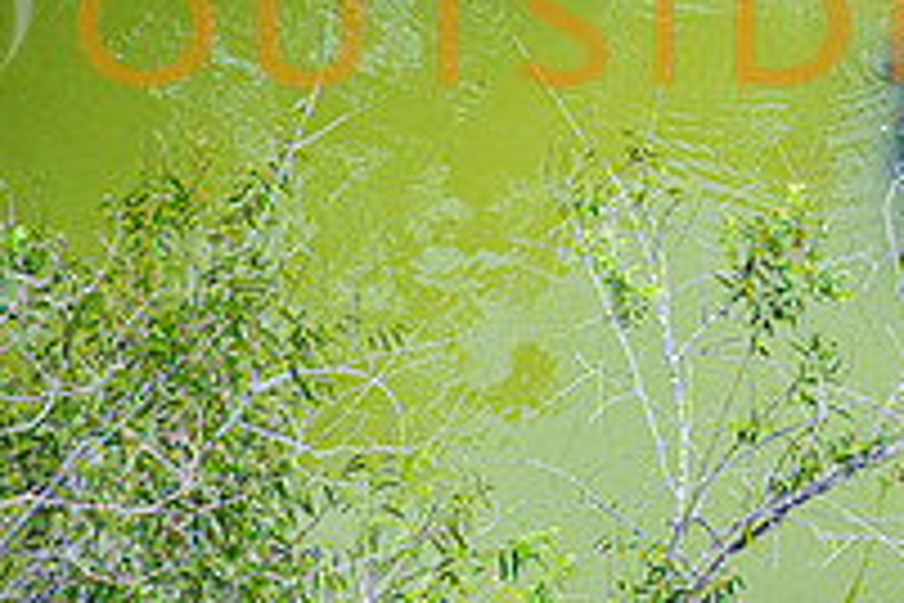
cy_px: -7
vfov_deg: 1.6
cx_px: 1043
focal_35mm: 864
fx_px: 21694
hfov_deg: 2.4
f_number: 4
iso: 320
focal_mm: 200
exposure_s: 1/1000
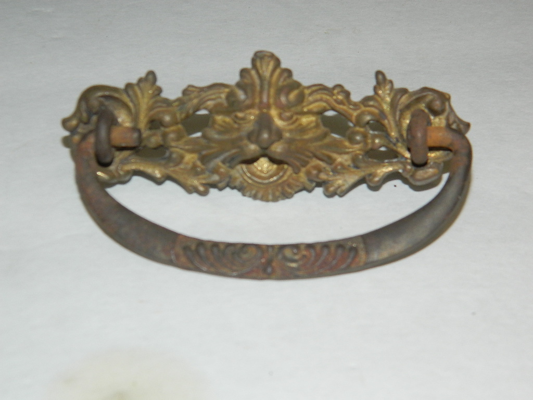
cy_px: 200
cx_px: 266
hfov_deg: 23.3
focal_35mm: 84
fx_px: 1293
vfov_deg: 17.6
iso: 200
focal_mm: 15.1
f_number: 4.2
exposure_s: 1/30
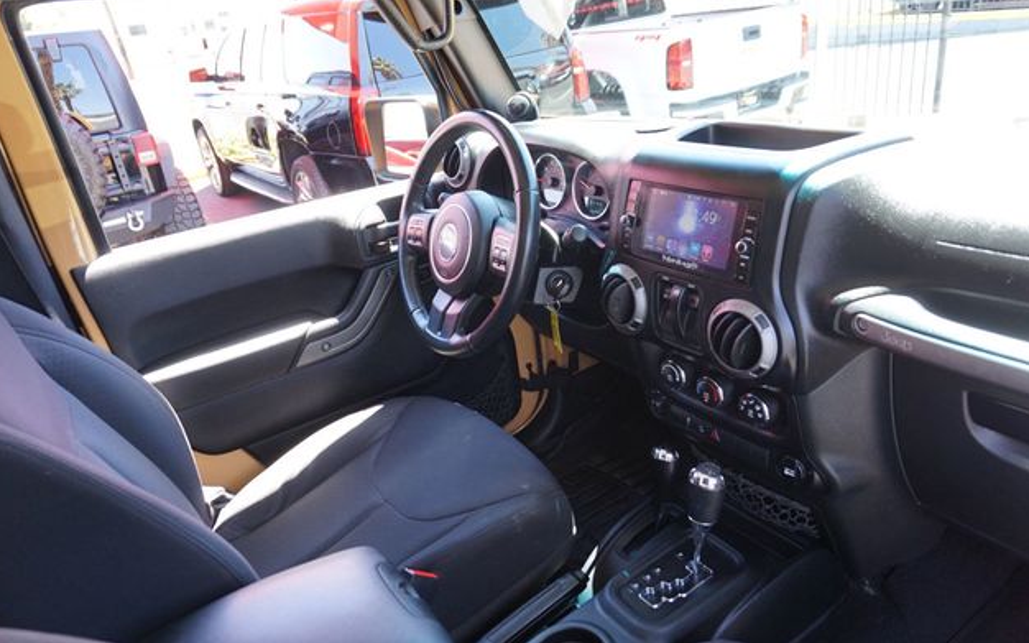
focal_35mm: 25
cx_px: 513
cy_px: 296
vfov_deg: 49.2
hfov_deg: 72.6
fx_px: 701
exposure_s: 1/60
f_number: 4
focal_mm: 16
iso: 250
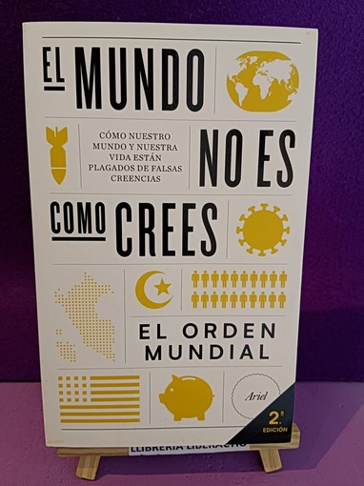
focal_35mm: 26
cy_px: 243
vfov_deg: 67.3
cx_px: 182
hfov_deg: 53.0
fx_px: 365
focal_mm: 3.96
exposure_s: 1/100
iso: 430
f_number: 1.8
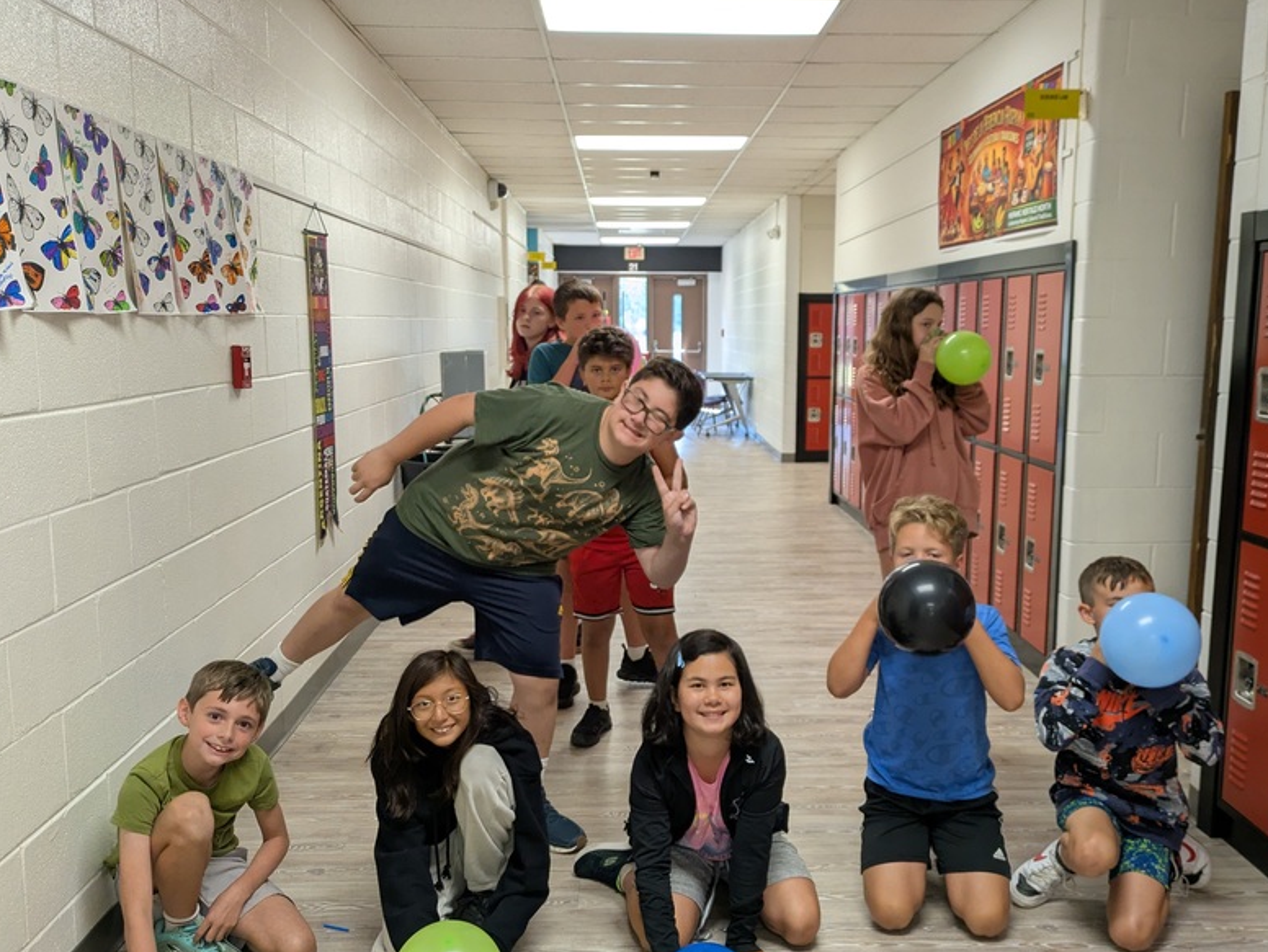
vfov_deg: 42.9
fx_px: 1210
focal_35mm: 33
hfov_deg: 55.3
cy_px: 523
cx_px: 688
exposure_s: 1/120
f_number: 1.89
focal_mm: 5.43
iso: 310
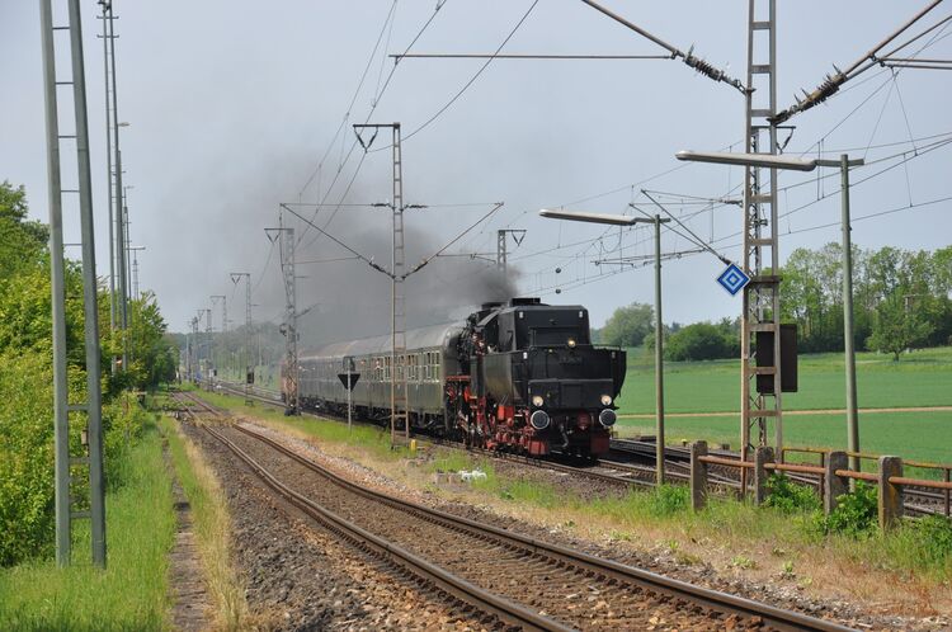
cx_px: 476
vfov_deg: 10.7
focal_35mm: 128
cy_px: 316
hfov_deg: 16.1
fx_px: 3367
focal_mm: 85
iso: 200
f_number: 9
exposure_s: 1/320
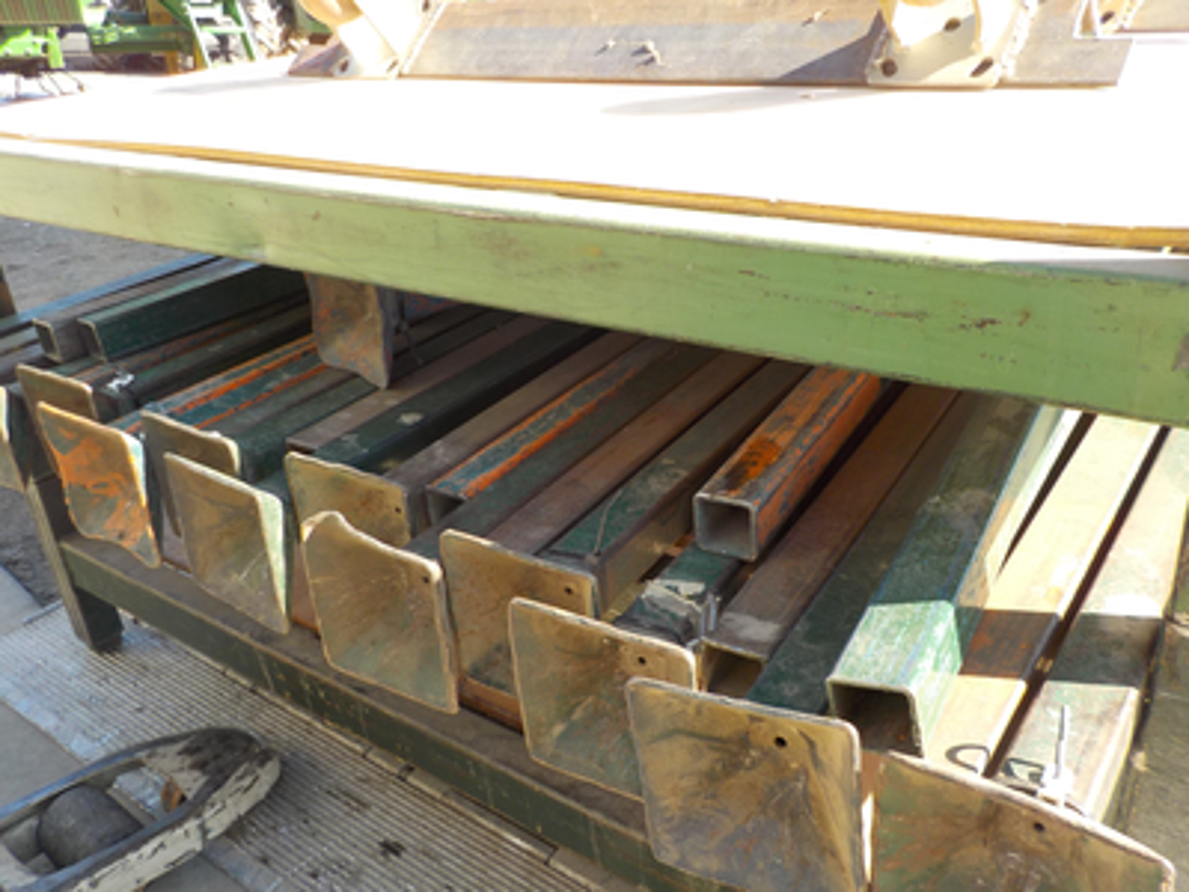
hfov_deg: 60.0
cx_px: 594
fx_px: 1030
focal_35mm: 30
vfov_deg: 46.8
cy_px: 446
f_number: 3.3
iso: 125
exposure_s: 1/250
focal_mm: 4.1
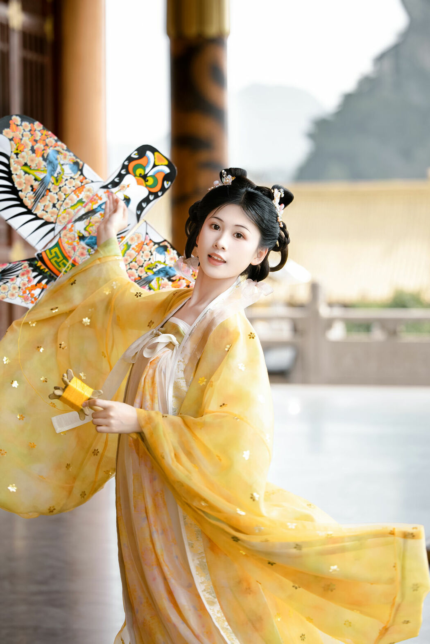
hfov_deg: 13.8
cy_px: 322
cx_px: 215
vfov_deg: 20.6
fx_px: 1774
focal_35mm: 99
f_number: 2.8
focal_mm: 100
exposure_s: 1/400
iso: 100
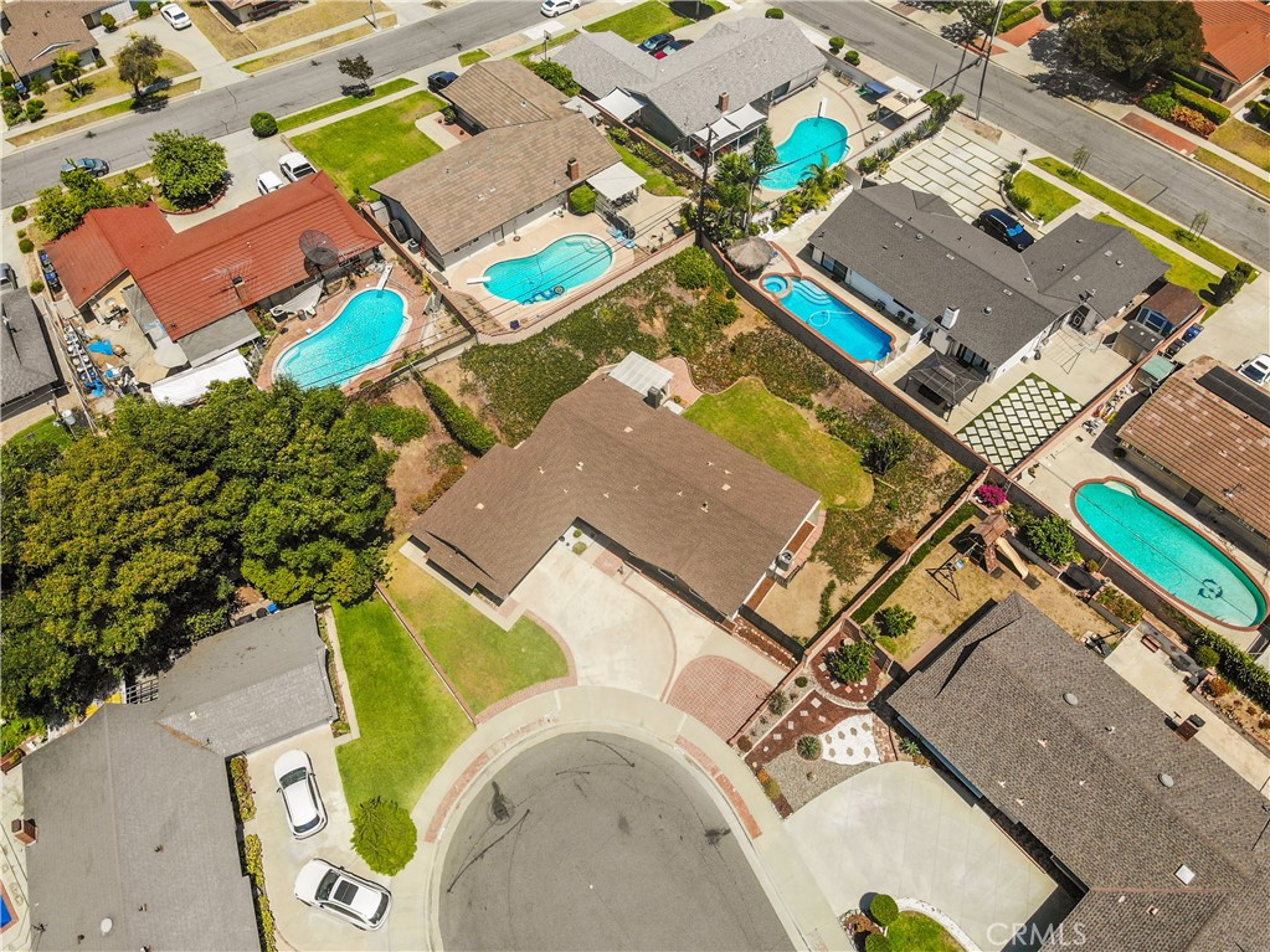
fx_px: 880
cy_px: 476
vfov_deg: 56.8
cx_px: 635
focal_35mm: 24
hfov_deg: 71.6
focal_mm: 4.5
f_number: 2.8
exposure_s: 1/750
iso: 111
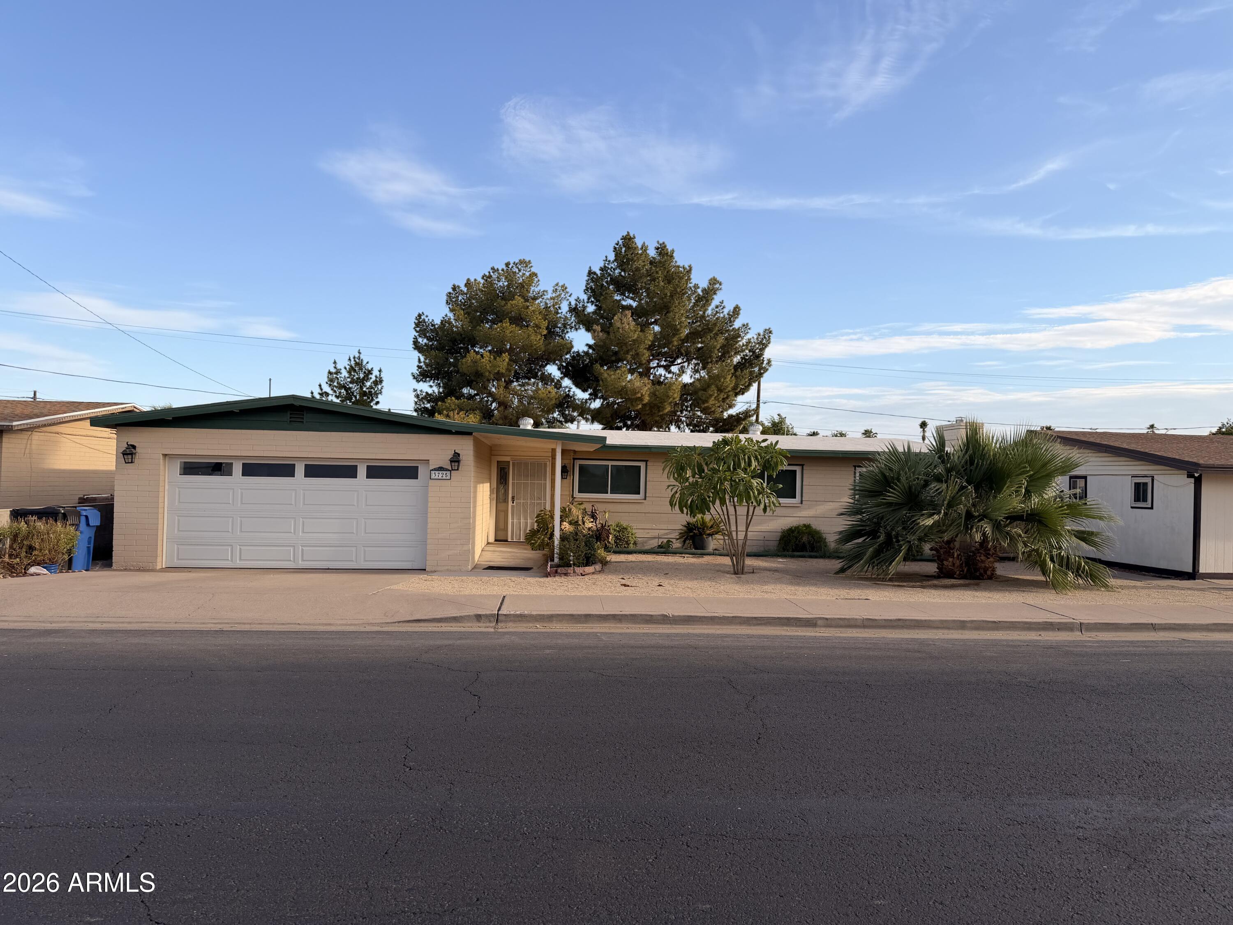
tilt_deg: +1.4
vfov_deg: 56.8
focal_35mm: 24
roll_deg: -1.2
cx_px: 616
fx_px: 855
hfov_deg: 71.6
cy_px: 462
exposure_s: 1/2611
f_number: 1.78
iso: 80
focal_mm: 6.76
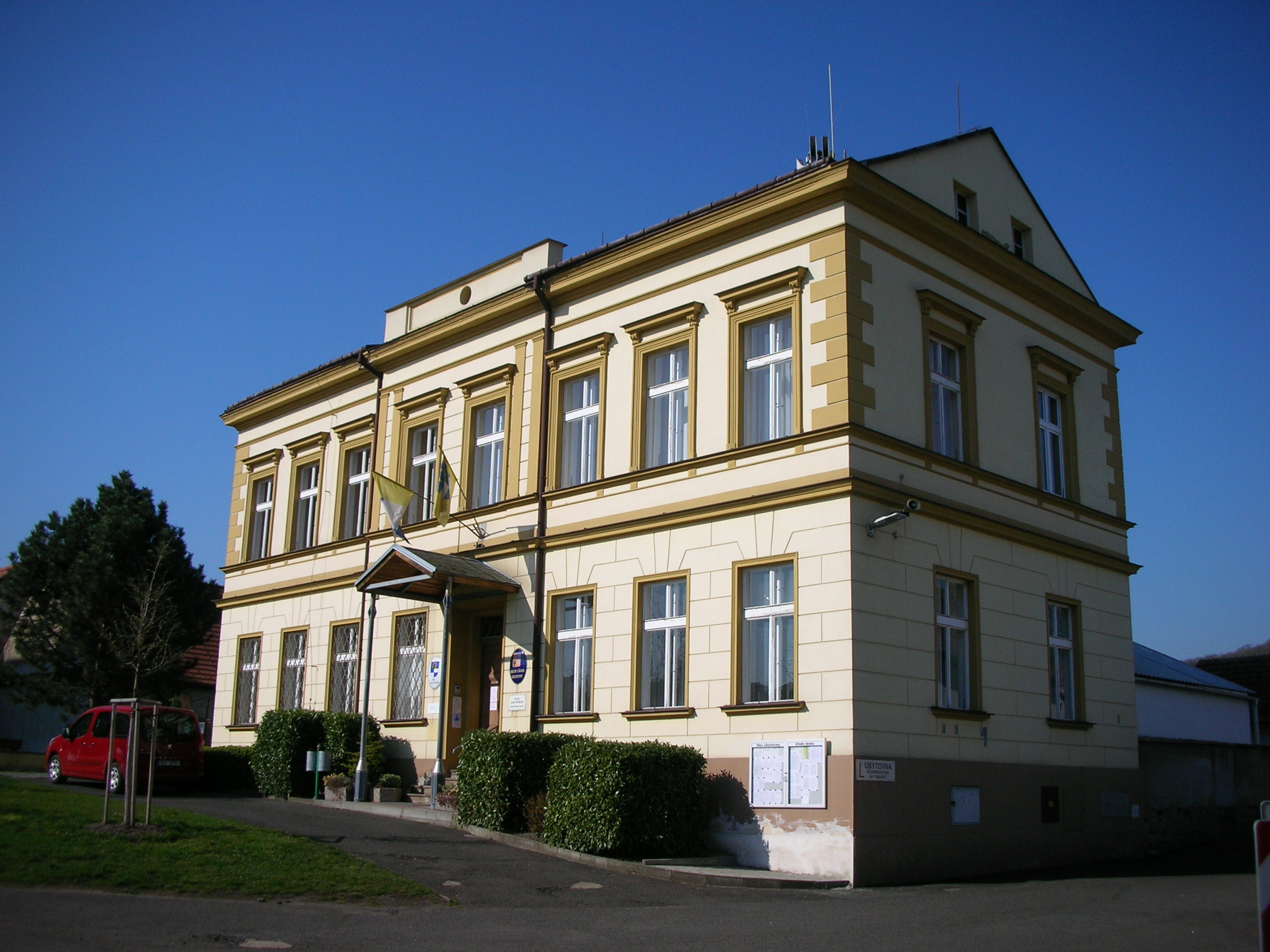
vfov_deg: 40.7
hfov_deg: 52.6
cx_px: 635
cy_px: 476
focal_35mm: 35
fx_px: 1284
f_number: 8.5
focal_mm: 5.8
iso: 50
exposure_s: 1/207
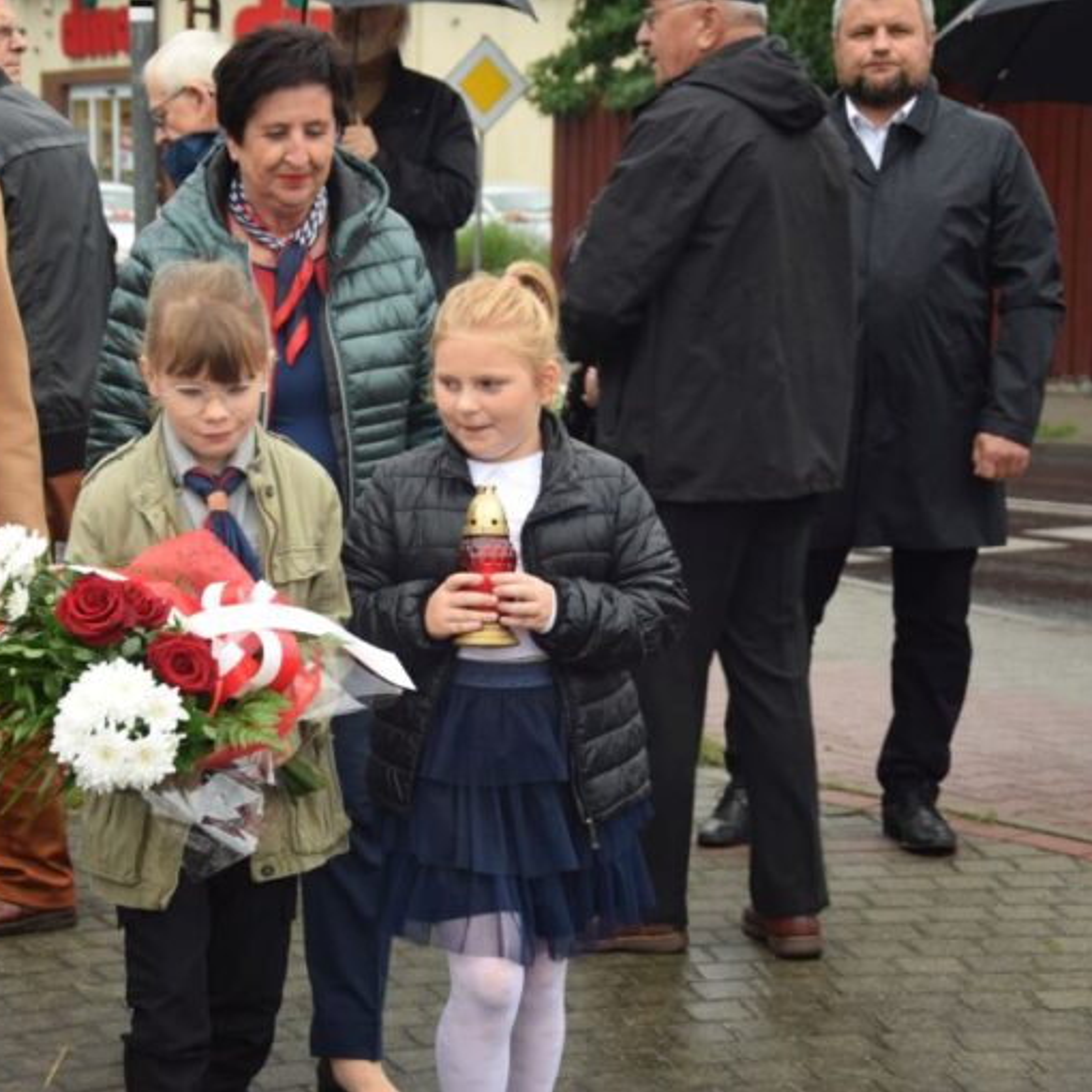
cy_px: 546
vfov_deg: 18.1
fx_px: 3426
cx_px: 347
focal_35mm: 96
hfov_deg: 18.1
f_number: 5
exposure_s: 1/100
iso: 400
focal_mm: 50
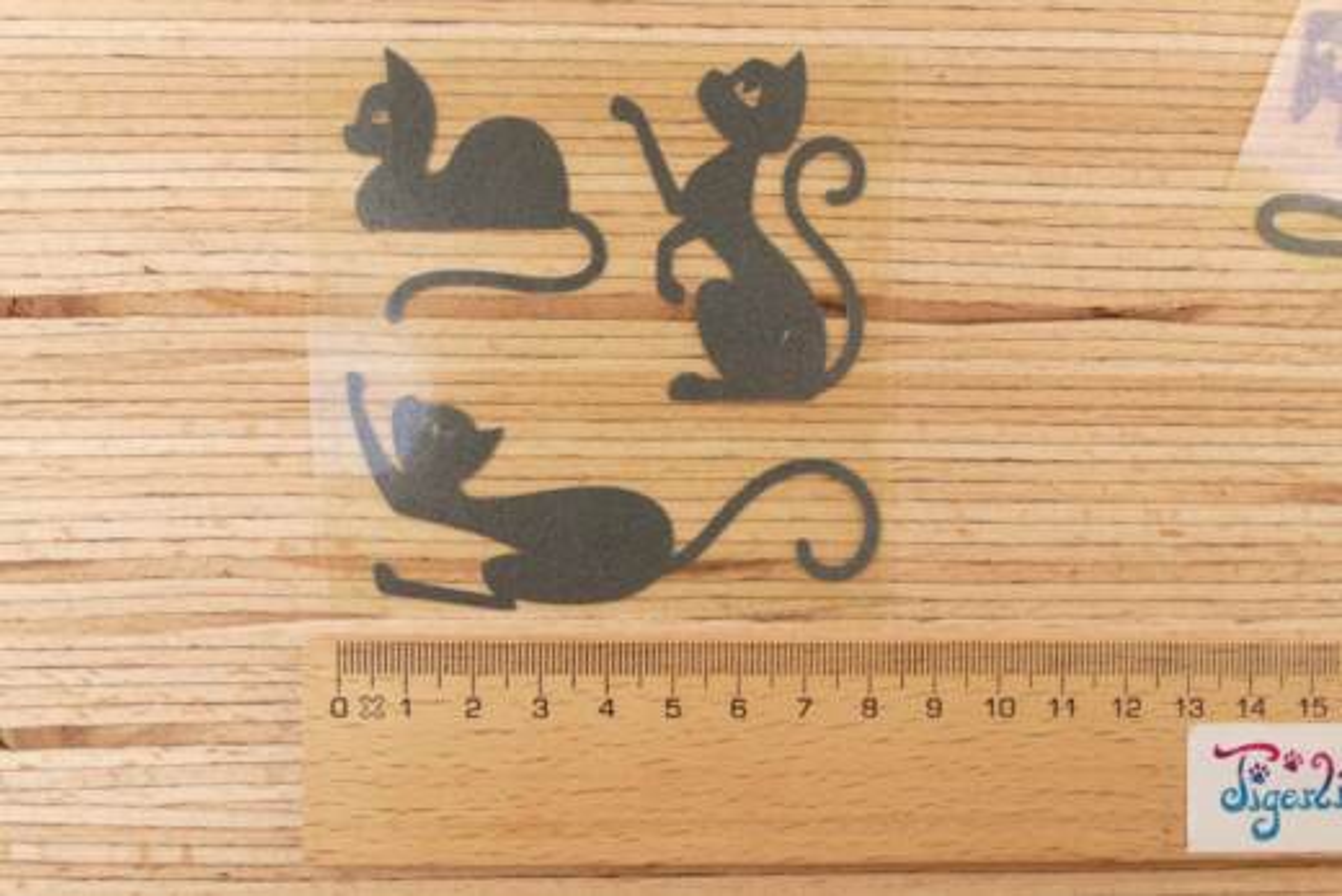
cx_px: 671
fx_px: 1081
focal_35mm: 29
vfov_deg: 45.0
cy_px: 448
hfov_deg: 63.6
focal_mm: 10.6
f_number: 8
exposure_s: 1/80
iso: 1250
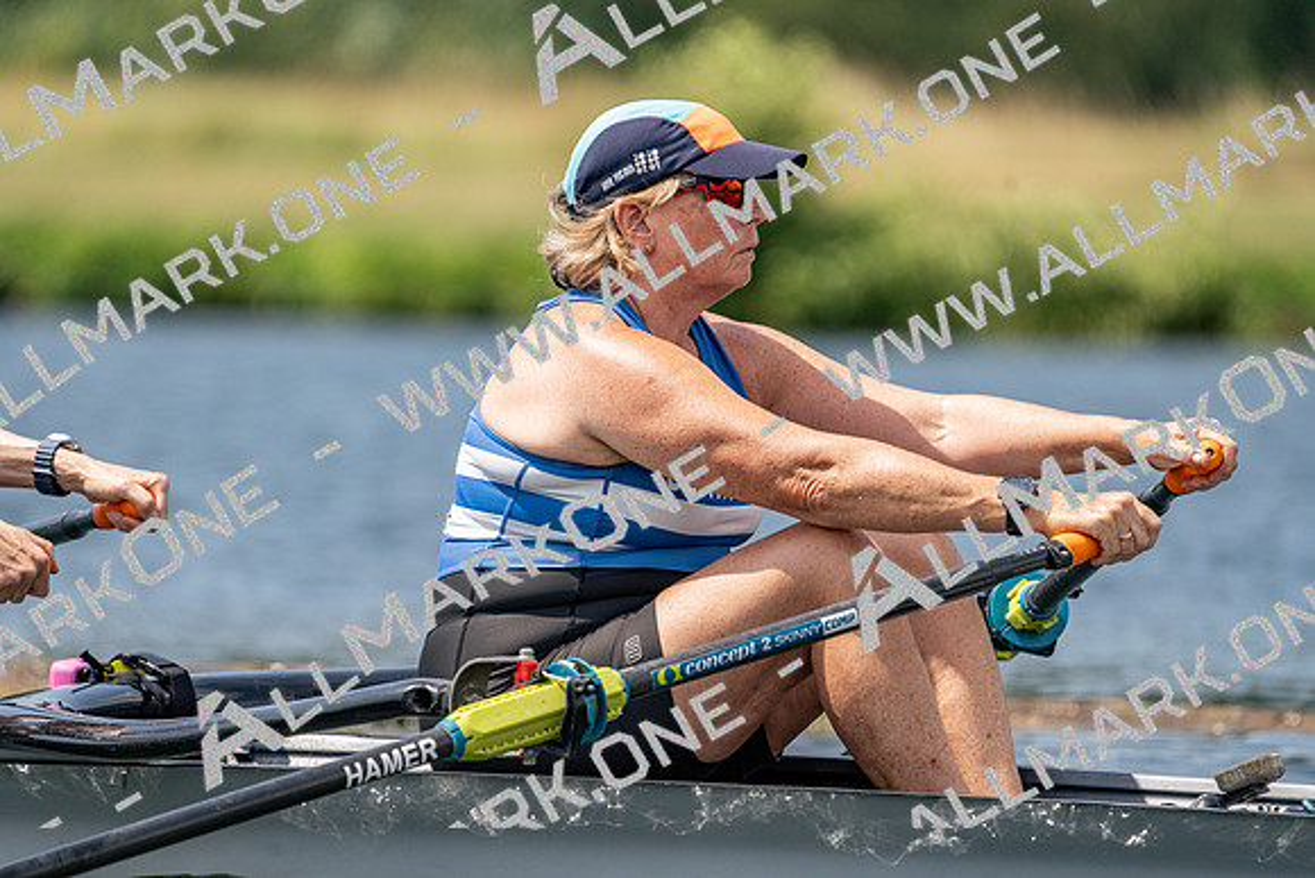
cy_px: 439
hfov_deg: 4.3
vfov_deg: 2.9
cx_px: 658
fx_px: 17464
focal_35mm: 478
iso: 250
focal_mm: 478
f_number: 6.3
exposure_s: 1/1600
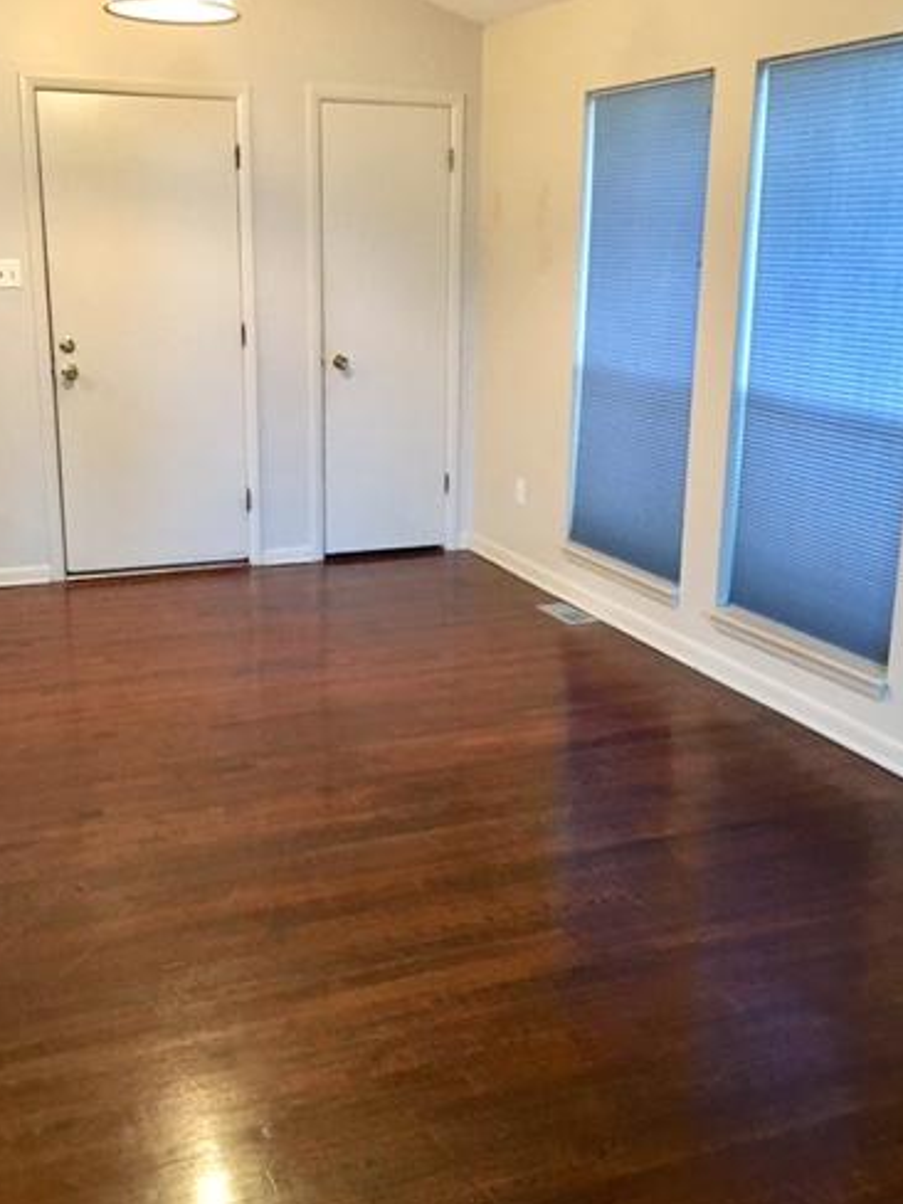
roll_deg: -1.2
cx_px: 434
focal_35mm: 38
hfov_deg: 37.7
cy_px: 587
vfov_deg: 49.0
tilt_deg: -13.0
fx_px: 1322
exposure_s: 1/4
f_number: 2.2
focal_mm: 4.15
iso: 64
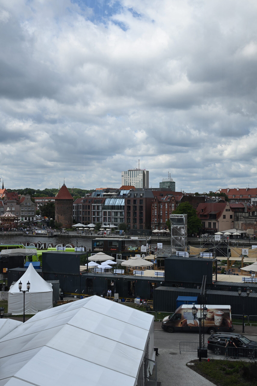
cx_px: 128
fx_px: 471
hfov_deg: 30.5
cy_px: 193
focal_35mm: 44
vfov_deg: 44.5
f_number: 9
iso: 100
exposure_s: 1/320
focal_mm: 44
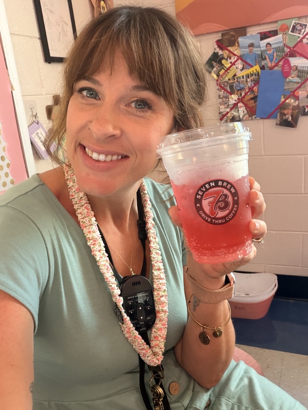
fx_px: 356
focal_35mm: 30
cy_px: 205
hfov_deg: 46.8
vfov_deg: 60.0
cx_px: 154
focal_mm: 2.71
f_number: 1.9
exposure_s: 1/40
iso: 250
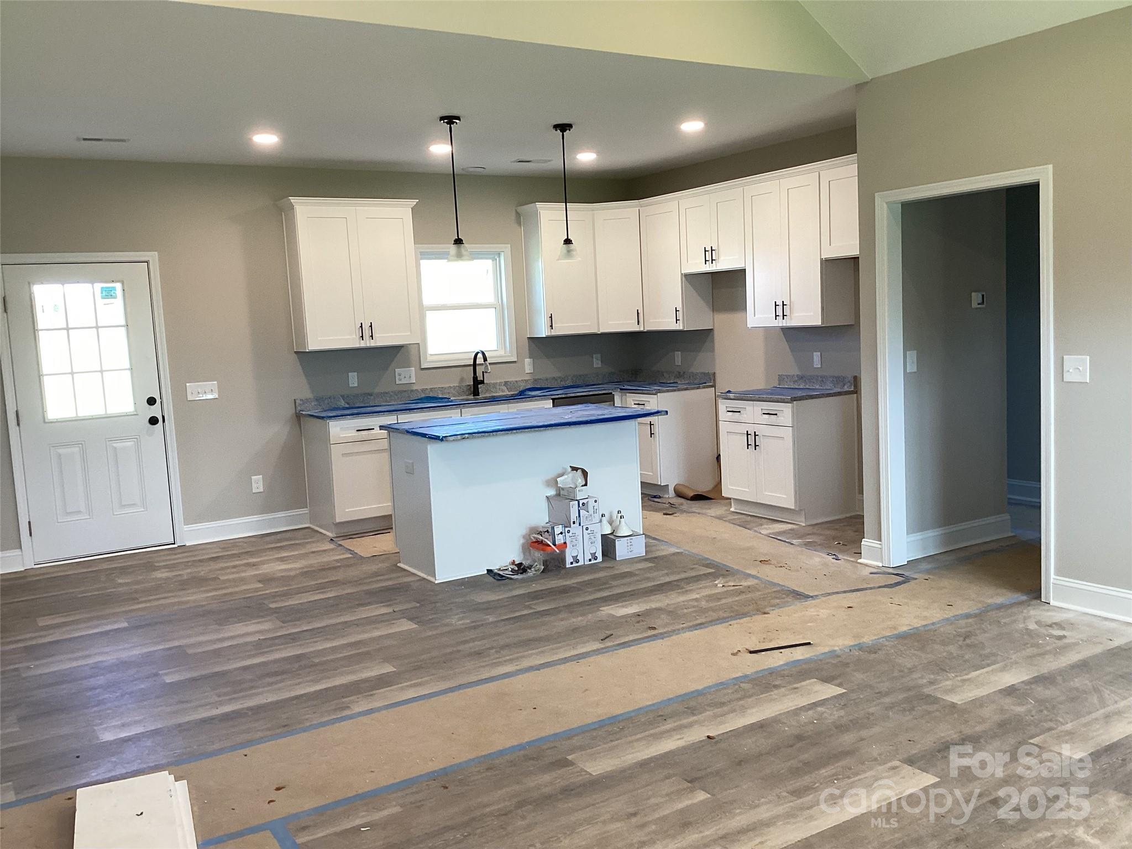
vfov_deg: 45.4
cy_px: 424
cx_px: 566
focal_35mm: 31
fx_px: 1014
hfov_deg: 58.4
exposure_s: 1/50
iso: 100
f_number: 2.4
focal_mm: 3.3
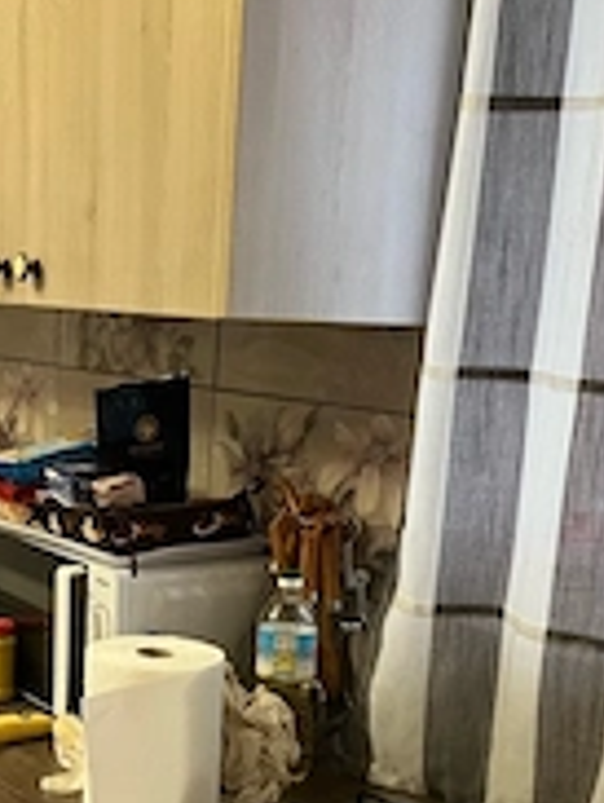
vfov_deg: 32.3
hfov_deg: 25.6
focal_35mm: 57
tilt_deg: -15.8
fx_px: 1323
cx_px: 198
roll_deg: -3.4
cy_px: 706
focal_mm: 5.1
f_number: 1.6
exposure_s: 1/50
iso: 320
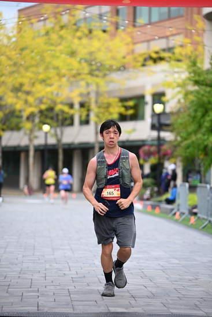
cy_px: 158
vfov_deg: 15.2
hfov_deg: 10.2
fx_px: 1192
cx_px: 106
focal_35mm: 135
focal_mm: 135
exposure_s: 1/1600
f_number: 2.8
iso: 640
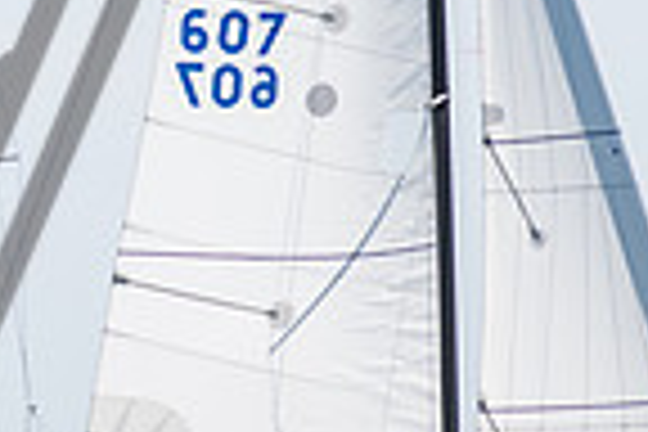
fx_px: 11627
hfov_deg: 3.2
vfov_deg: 2.1
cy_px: 42
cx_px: -406
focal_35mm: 646
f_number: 6.3
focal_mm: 102
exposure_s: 1/1000
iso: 200
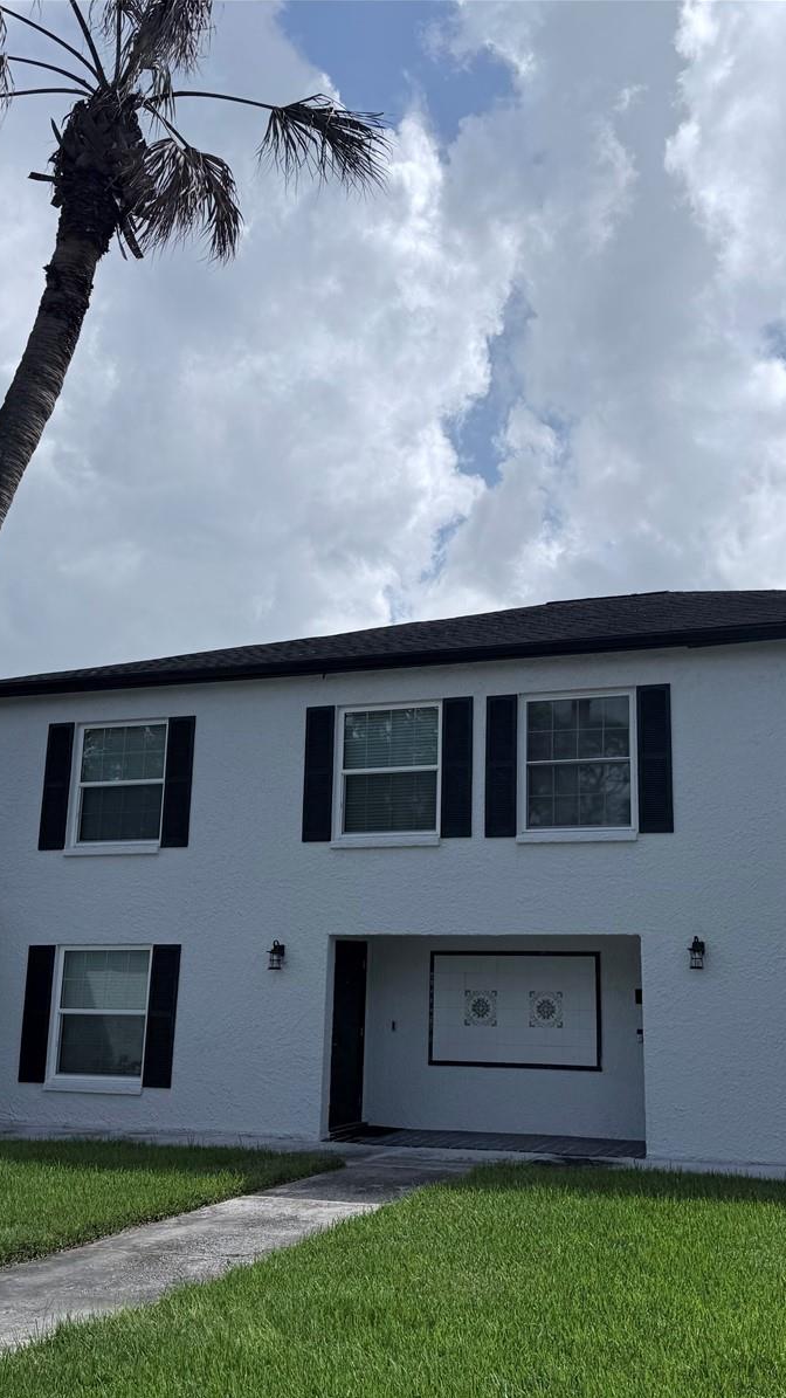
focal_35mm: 35
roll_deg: +1.2
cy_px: 701
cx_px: 458
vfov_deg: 56.6
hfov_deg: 33.6
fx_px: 1297
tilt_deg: +12.6
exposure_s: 1/11905
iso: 80
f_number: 1.78
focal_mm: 6.76
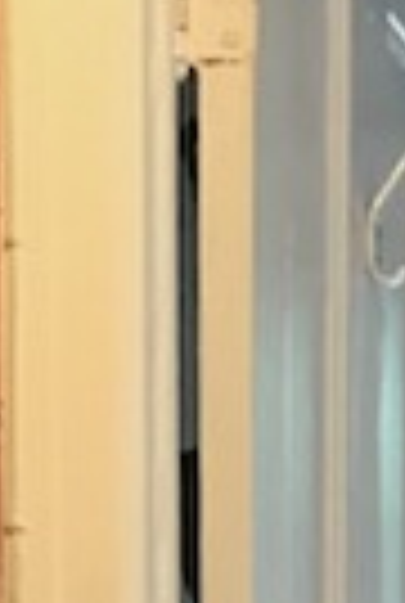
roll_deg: +0.2
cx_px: 554
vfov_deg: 8.9
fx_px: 3492
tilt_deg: -9.6
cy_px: 1462
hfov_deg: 6.6
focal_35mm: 208
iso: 50
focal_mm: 3.99
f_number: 1.8
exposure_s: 1/15
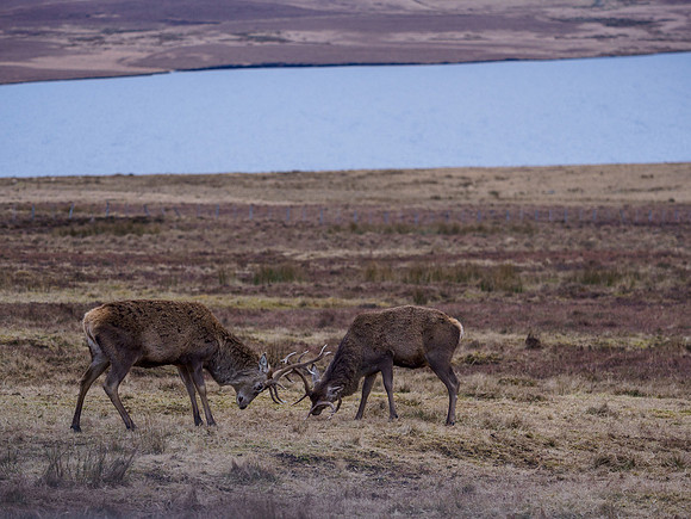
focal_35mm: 194
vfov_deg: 7.7
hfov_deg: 10.2
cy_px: 260
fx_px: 3873
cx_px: 346
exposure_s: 1/320
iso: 640
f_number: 2.8
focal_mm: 97
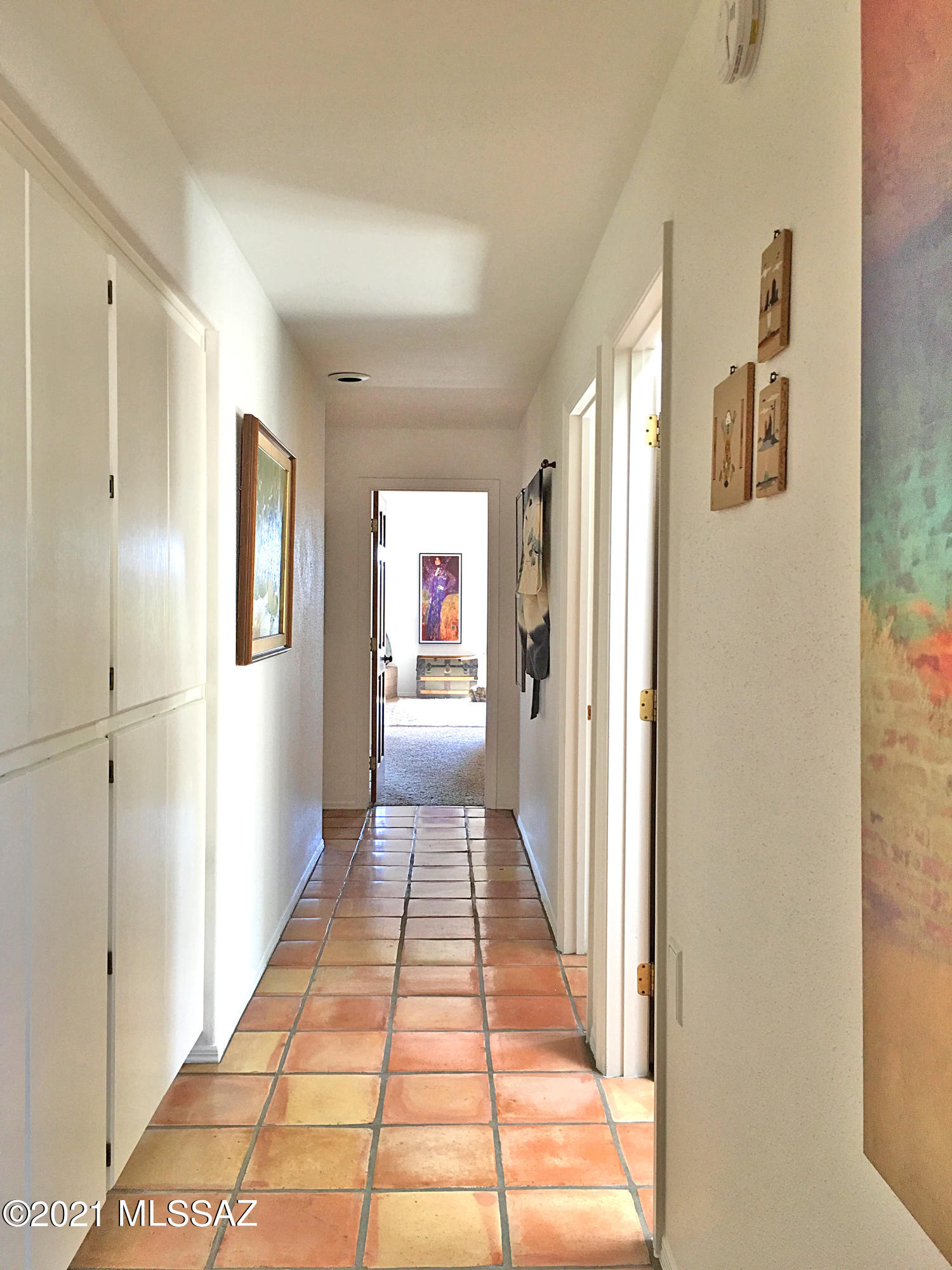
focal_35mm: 29
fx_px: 1063
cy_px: 635
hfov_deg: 48.2
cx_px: 476
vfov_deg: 61.7
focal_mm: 4.15
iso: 50
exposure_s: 1/15
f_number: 2.2
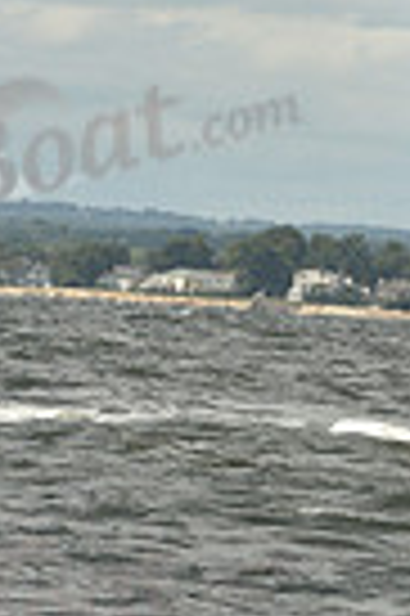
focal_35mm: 698
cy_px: -121
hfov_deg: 2.0
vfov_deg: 3.0
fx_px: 11953
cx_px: 534
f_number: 9
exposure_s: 1/800
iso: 250
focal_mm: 165
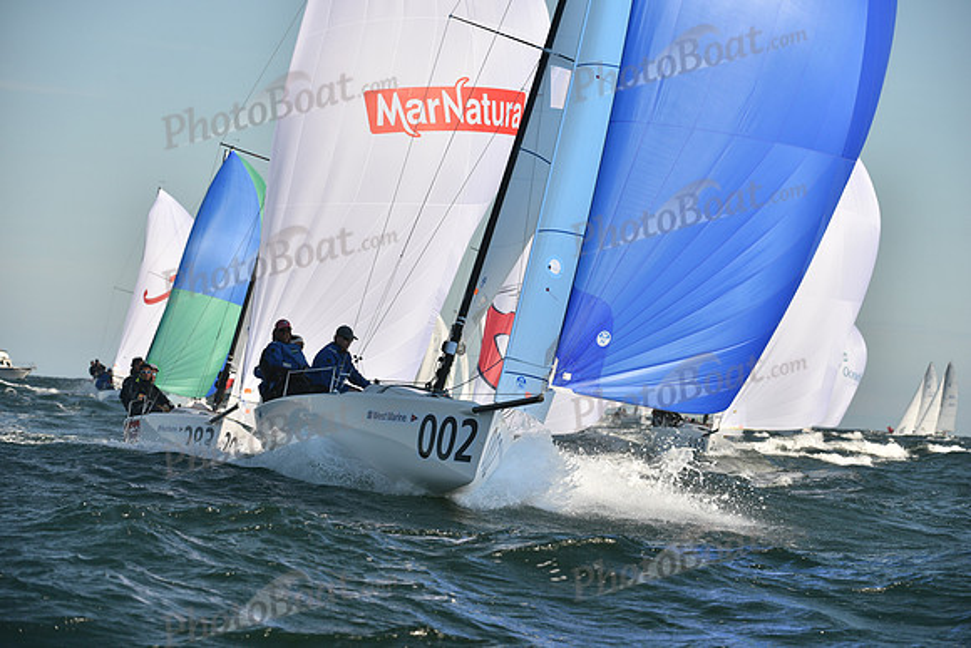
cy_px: 324
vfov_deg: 6.9
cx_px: 486
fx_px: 5395
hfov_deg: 10.3
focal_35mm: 200
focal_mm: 200
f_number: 8
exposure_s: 1/1000
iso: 250
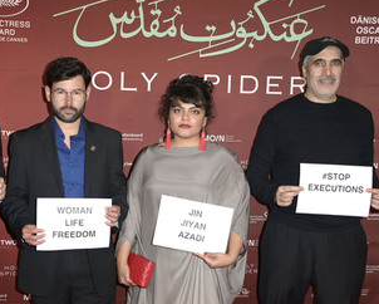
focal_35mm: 56
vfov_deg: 27.1
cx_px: 120
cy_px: 181
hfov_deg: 33.2
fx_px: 629
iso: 400
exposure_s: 1/250
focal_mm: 40
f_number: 5.6
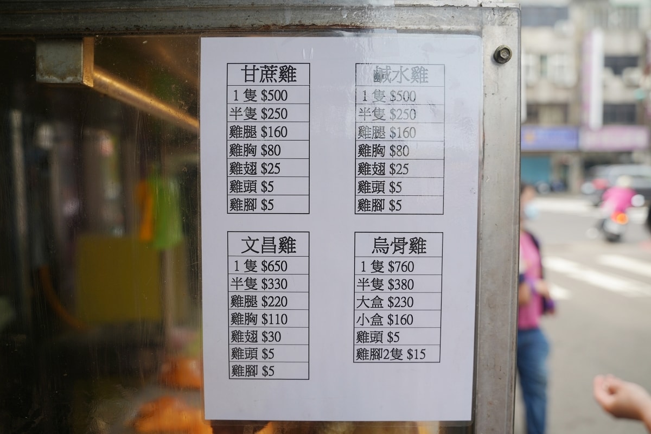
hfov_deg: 65.5
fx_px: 506
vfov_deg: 46.4
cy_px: 217
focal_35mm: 28
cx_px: 326
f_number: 4
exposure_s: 1/160
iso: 160
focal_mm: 28
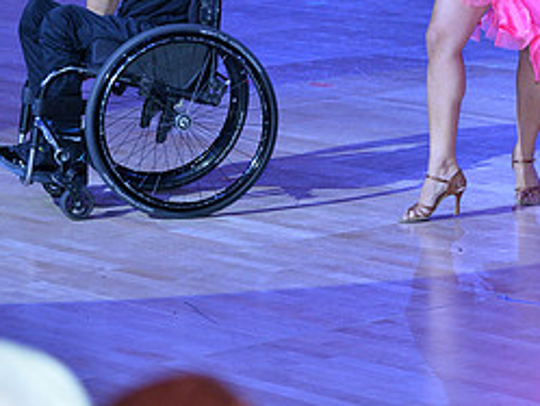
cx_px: 391
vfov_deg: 7.6
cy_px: -172
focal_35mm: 192
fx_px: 2997
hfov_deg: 10.3
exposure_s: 1/250
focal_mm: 86
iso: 2000
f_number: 5
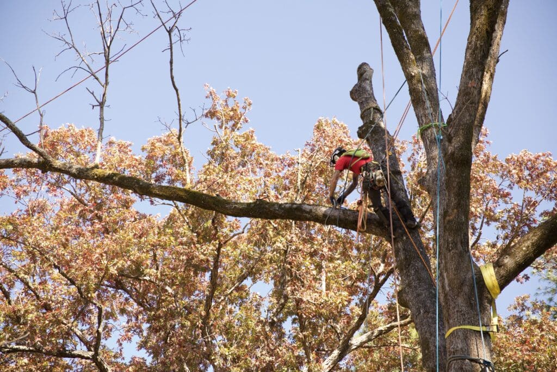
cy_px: 186
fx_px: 1161
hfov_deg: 27.0
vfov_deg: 18.2
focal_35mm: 75
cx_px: 278
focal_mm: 50
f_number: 4
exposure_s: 1/160
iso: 80
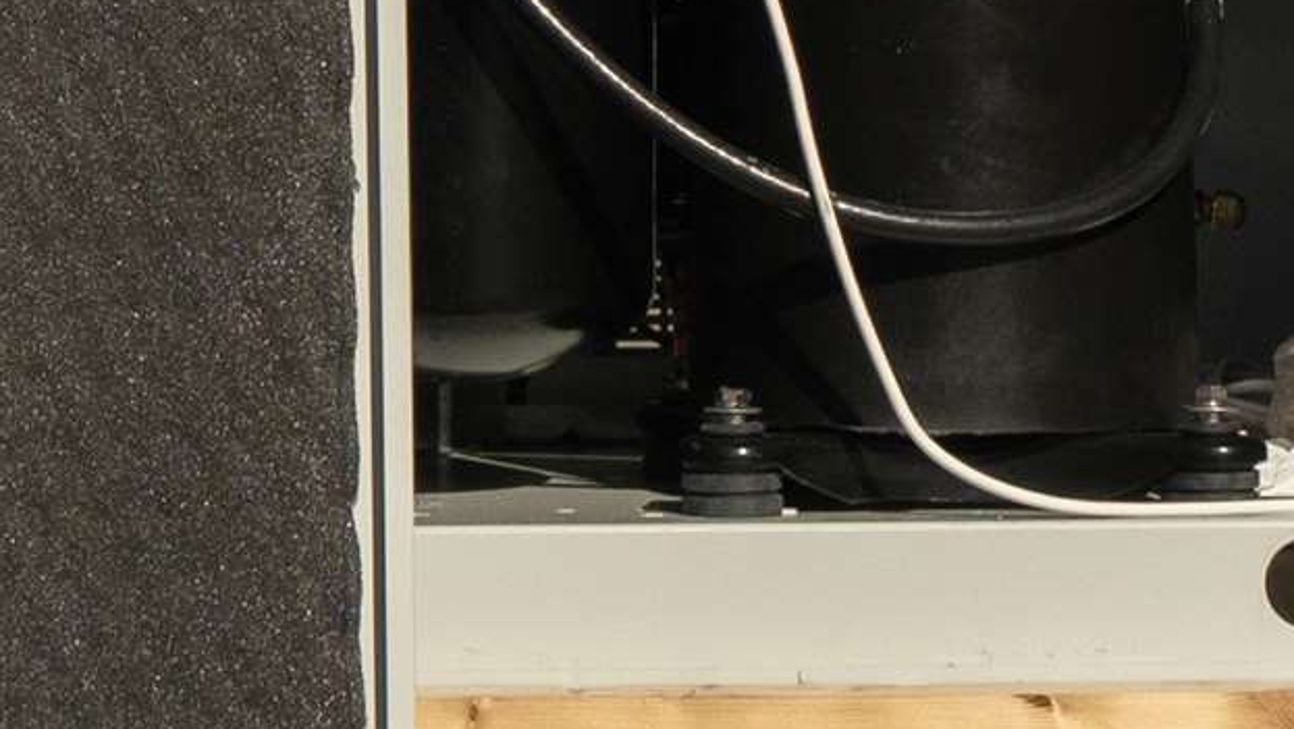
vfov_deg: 4.7
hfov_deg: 8.7
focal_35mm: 247
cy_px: -1273
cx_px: 638
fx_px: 8478
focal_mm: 35
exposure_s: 1/1600
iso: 250
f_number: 5.6
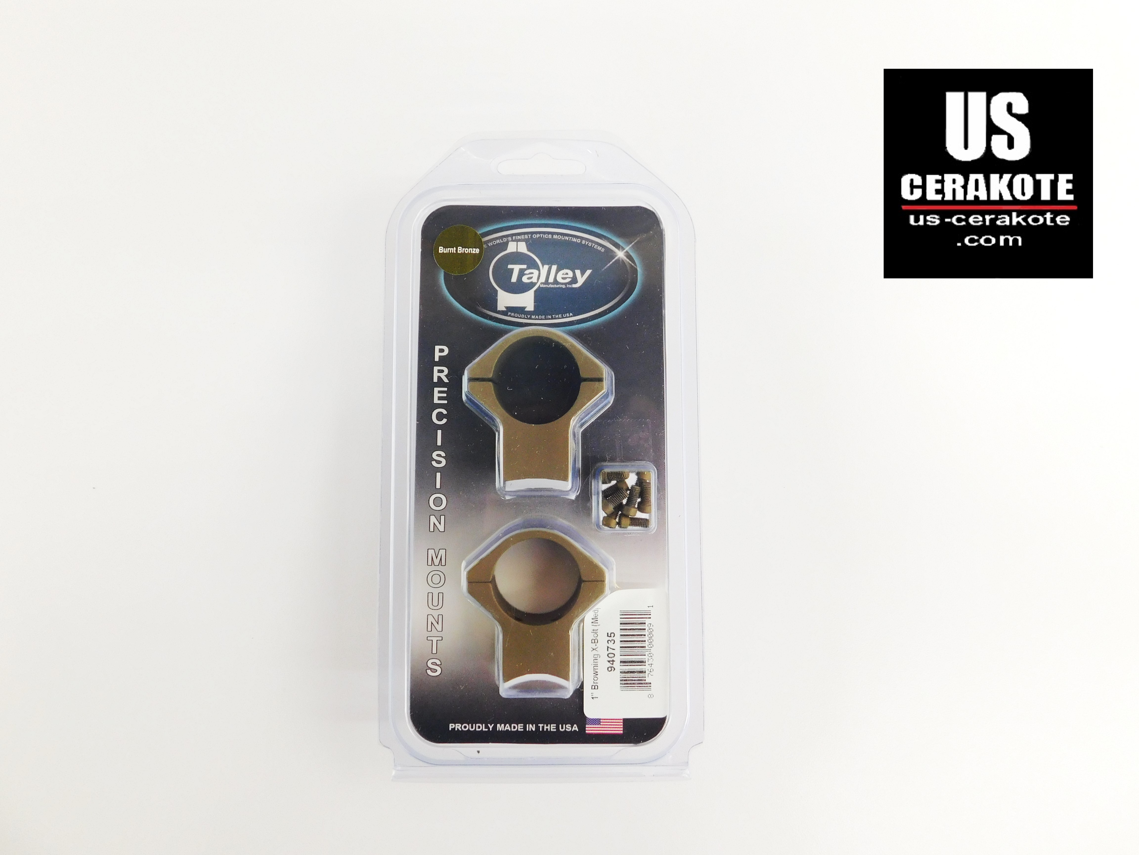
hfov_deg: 73.9
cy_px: 428
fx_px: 757
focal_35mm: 23
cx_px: 570
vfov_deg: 58.9
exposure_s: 1/30
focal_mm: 4
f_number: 3
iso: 160
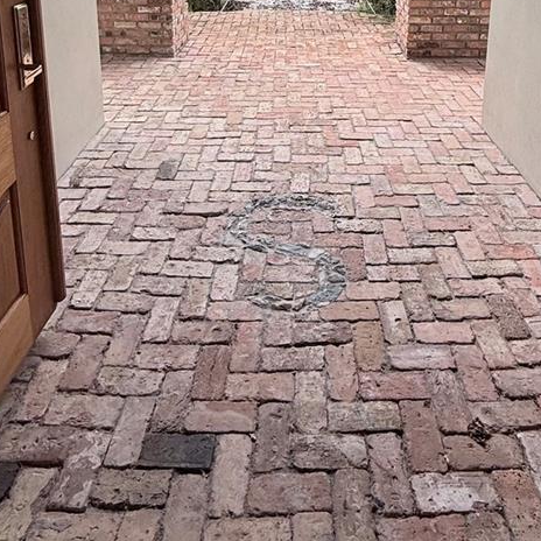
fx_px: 566
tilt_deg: -10.5
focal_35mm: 32
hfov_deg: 51.0
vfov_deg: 44.2
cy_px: 10
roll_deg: -0.6
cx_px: 303
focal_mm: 2.22
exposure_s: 1/297
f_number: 2.2
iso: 64
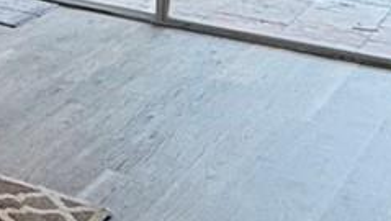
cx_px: -478
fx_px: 1059
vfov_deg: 10.8
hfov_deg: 15.1
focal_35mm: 102
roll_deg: +0.0
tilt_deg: -3.5
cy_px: -224
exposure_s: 1/120
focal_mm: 2.22
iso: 250
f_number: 2.2
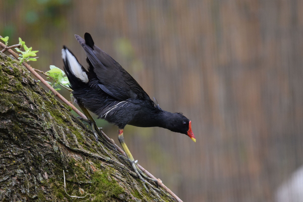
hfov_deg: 3.0
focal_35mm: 690
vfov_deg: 2.0
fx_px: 5807
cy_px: 101
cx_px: 152
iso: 1600
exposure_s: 1/160
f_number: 6.3
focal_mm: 460
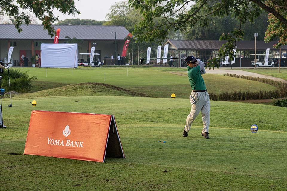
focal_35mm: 110
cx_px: 144
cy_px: 96
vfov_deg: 12.5
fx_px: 877
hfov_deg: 18.6
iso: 4000
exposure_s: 1/2500
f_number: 5.6
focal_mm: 110
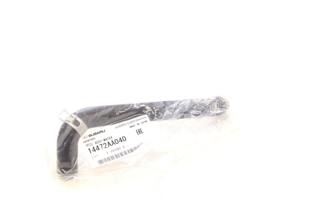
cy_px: 110
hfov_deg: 35.0
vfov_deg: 23.8
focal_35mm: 57
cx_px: 165
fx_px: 523
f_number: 5.6
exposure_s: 1/125
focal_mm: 38
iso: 400
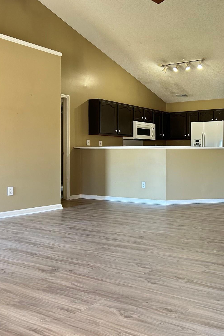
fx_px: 345
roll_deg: -0.1
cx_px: 209
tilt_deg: +0.0
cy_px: 164
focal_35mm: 37
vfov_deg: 51.9
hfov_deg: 33.7
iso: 250
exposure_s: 1/60
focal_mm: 5.7
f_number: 1.5
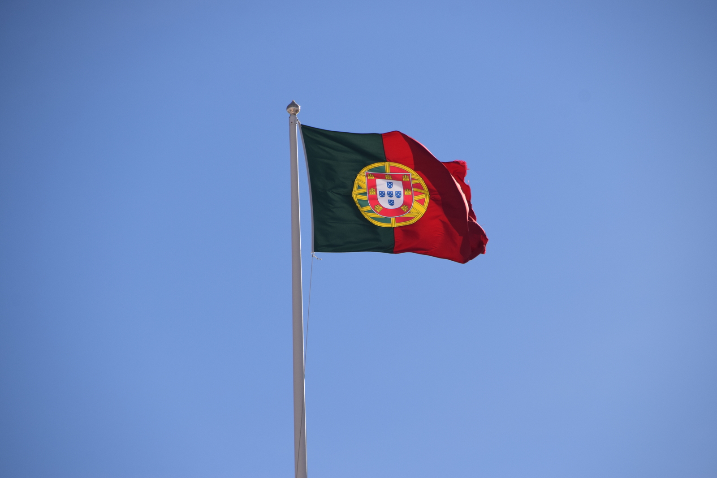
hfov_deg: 6.9
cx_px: 358
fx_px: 5975
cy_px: 239
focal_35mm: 300
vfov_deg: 4.6
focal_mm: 200
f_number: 8
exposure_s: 1/1000
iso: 200
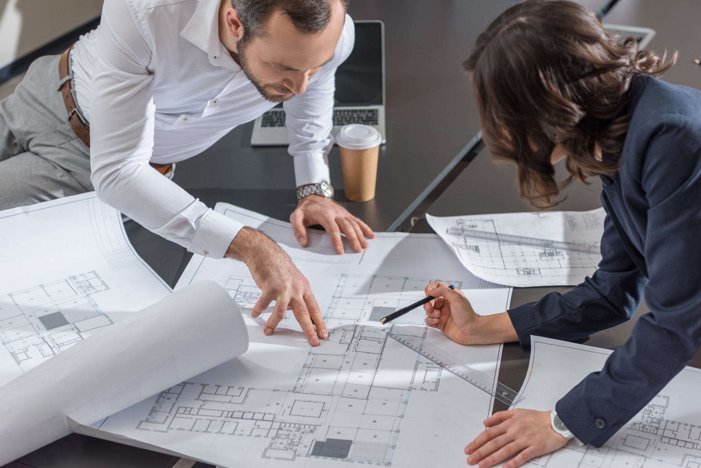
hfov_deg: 30.9
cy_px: 234
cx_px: 350
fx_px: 1266
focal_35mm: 65
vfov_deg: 20.9
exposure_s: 1/200
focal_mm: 65
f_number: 3.5
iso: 100
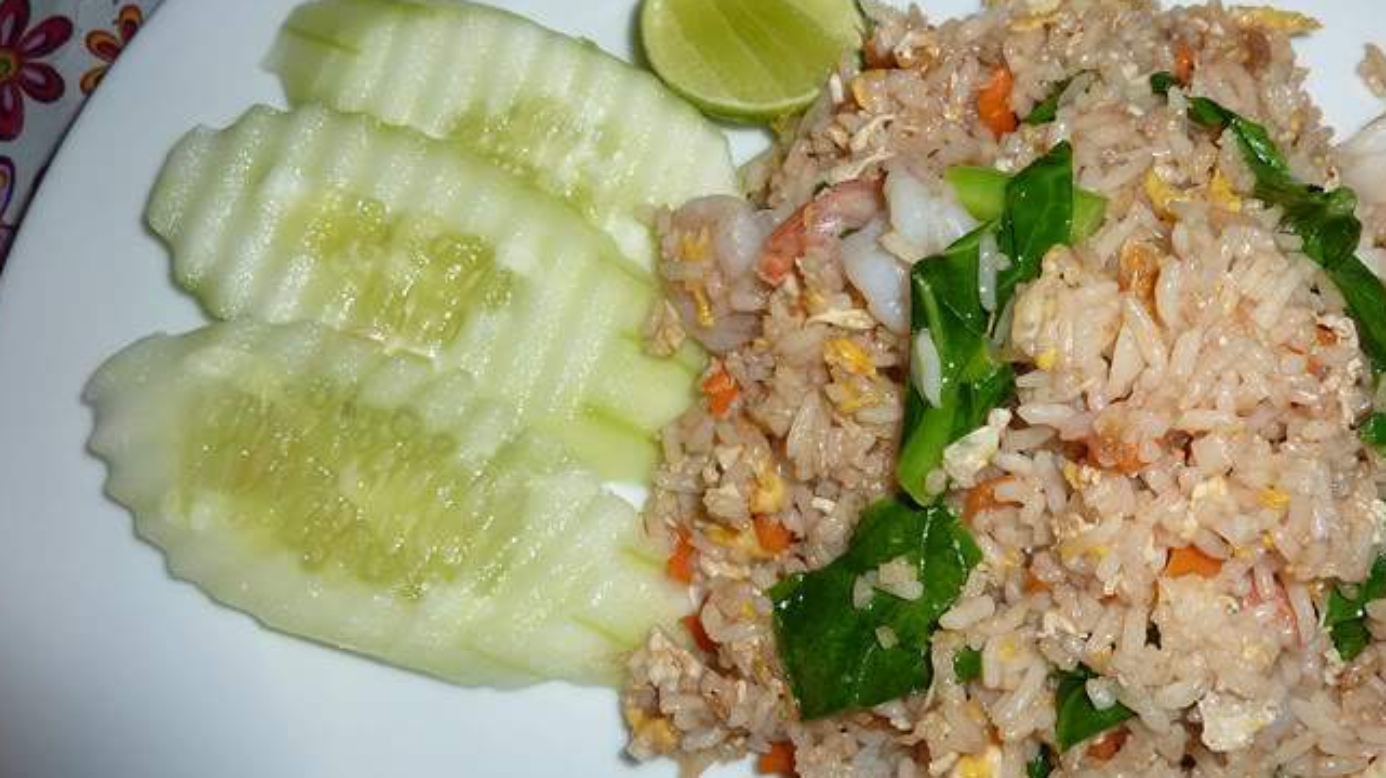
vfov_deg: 34.6
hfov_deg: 57.5
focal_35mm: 34
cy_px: 400
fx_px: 1249
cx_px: 841
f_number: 3.3
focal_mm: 4.1
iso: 100
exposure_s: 1/30
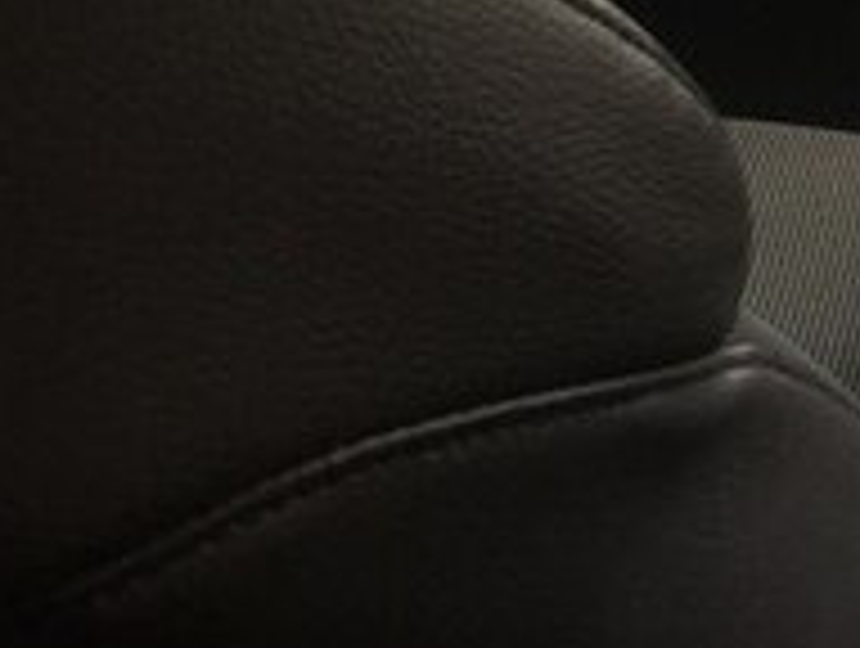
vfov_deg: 14.1
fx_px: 2489
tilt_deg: -20.7
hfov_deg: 17.9
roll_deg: +0.0
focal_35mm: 100
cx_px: 1211
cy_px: -259
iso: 64
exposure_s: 1/33
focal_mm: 4.15
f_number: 2.2
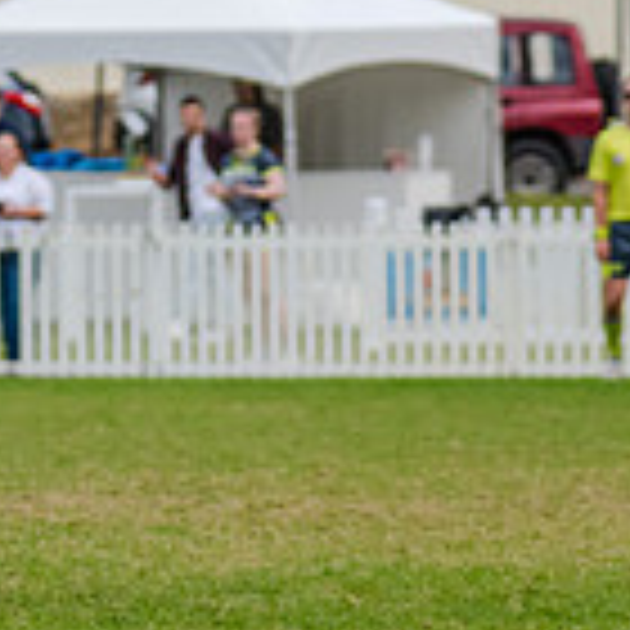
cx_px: -220
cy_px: 79
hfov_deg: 2.7
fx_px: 13302
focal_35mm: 646
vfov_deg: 2.7
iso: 800
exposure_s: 1/2000
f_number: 4.5
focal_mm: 180
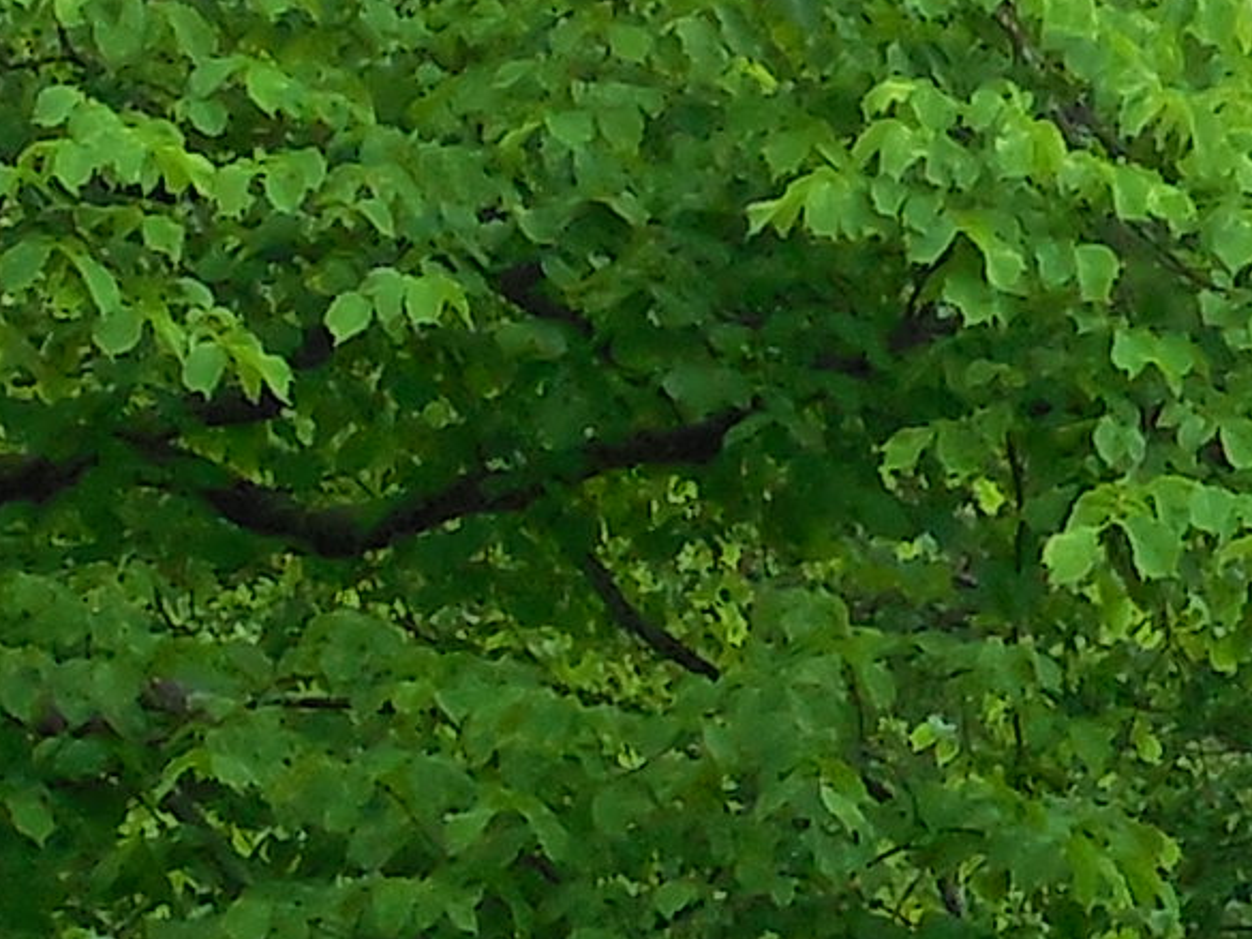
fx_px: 11395
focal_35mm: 315
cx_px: 1151
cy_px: 2075
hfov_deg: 6.3
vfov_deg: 4.6
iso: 125
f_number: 3.6
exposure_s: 1/160
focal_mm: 7.1
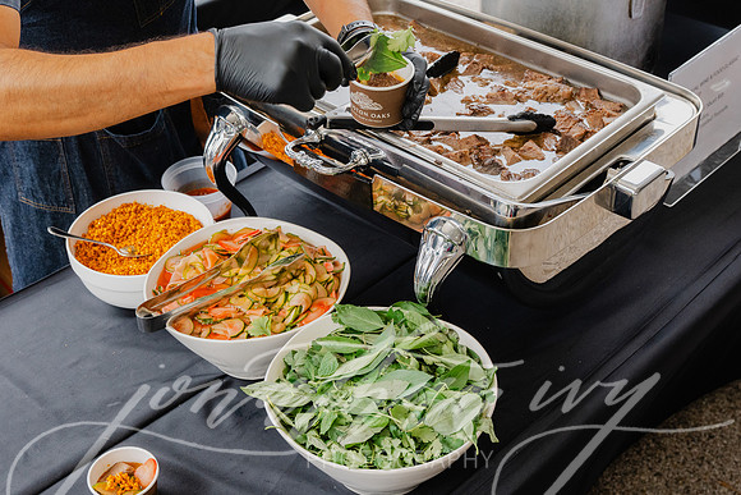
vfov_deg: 26.8
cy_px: 238
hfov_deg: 39.2
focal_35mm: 50
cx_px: 333
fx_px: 1038
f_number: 5.6
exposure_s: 1/320
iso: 1250
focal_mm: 36
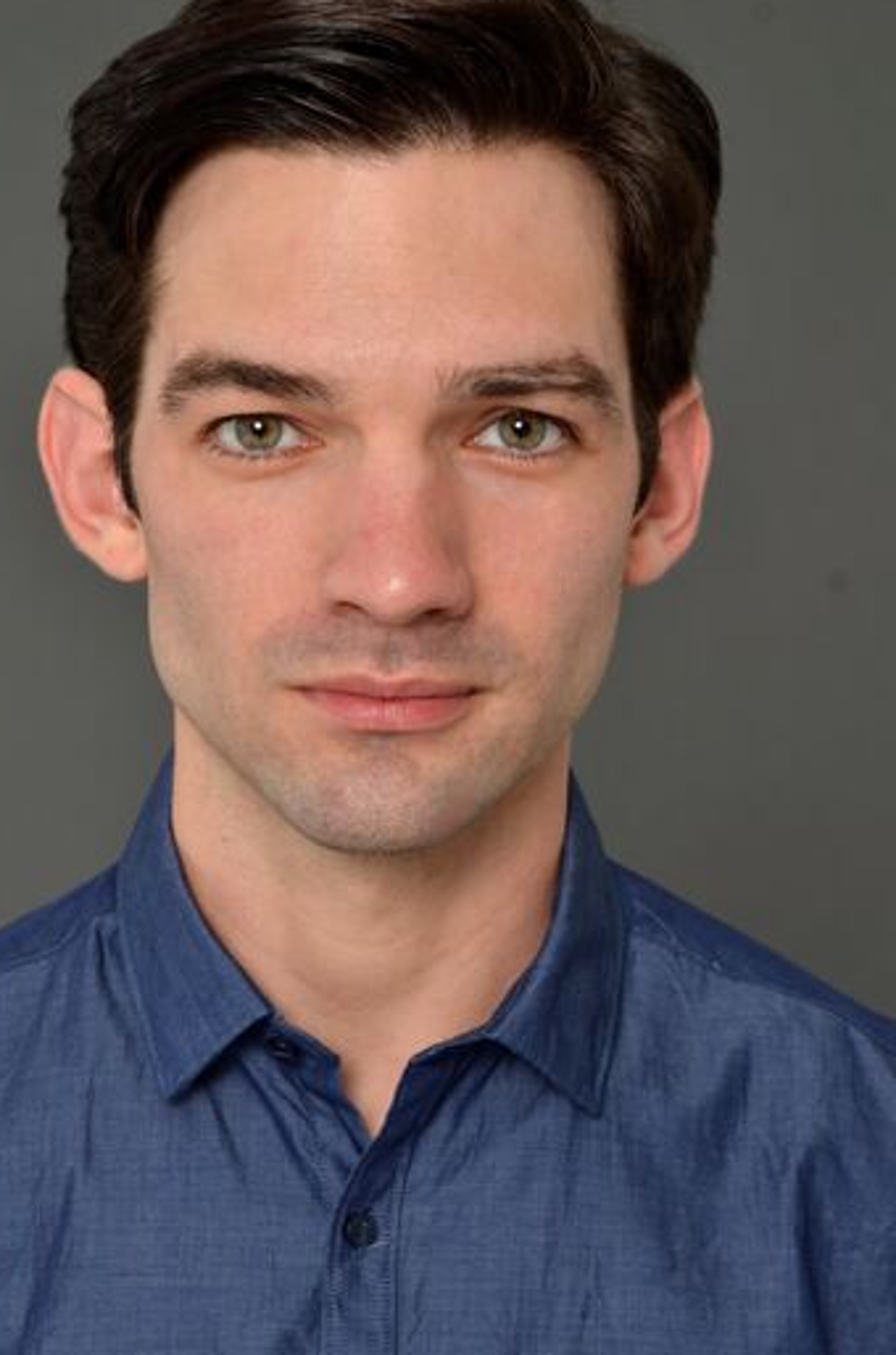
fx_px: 3603
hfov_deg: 14.2
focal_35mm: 96
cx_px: 352
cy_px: 772
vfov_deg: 21.3
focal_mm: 52
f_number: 8
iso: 125
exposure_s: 1/160
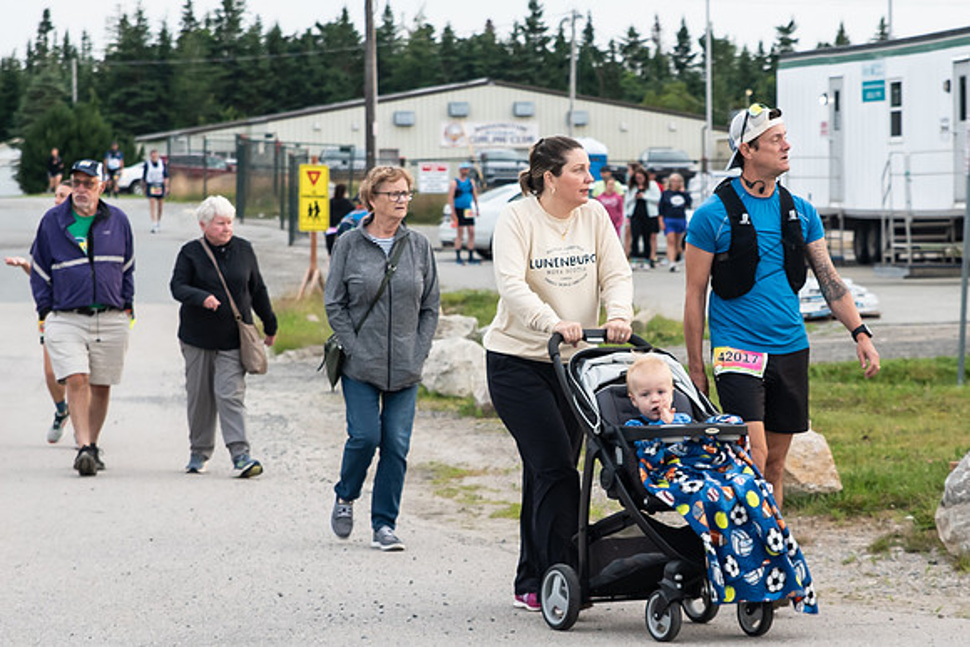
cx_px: 613
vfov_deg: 11.6
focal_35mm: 118
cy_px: 367
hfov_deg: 17.3
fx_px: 3189
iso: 800
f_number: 4
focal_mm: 56
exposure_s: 1/250
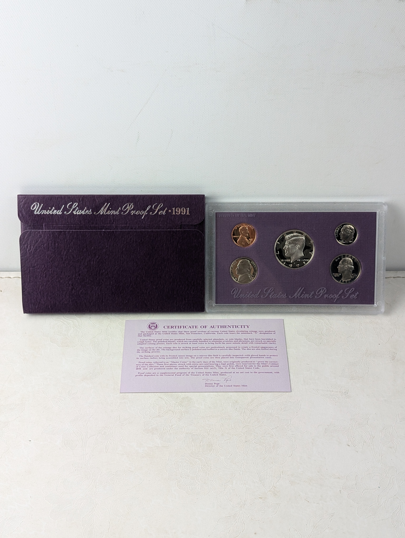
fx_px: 762
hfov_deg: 29.7
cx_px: 202
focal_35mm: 49
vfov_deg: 38.9
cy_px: 269
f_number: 1.68
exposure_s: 1/120
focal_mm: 6.9
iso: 81
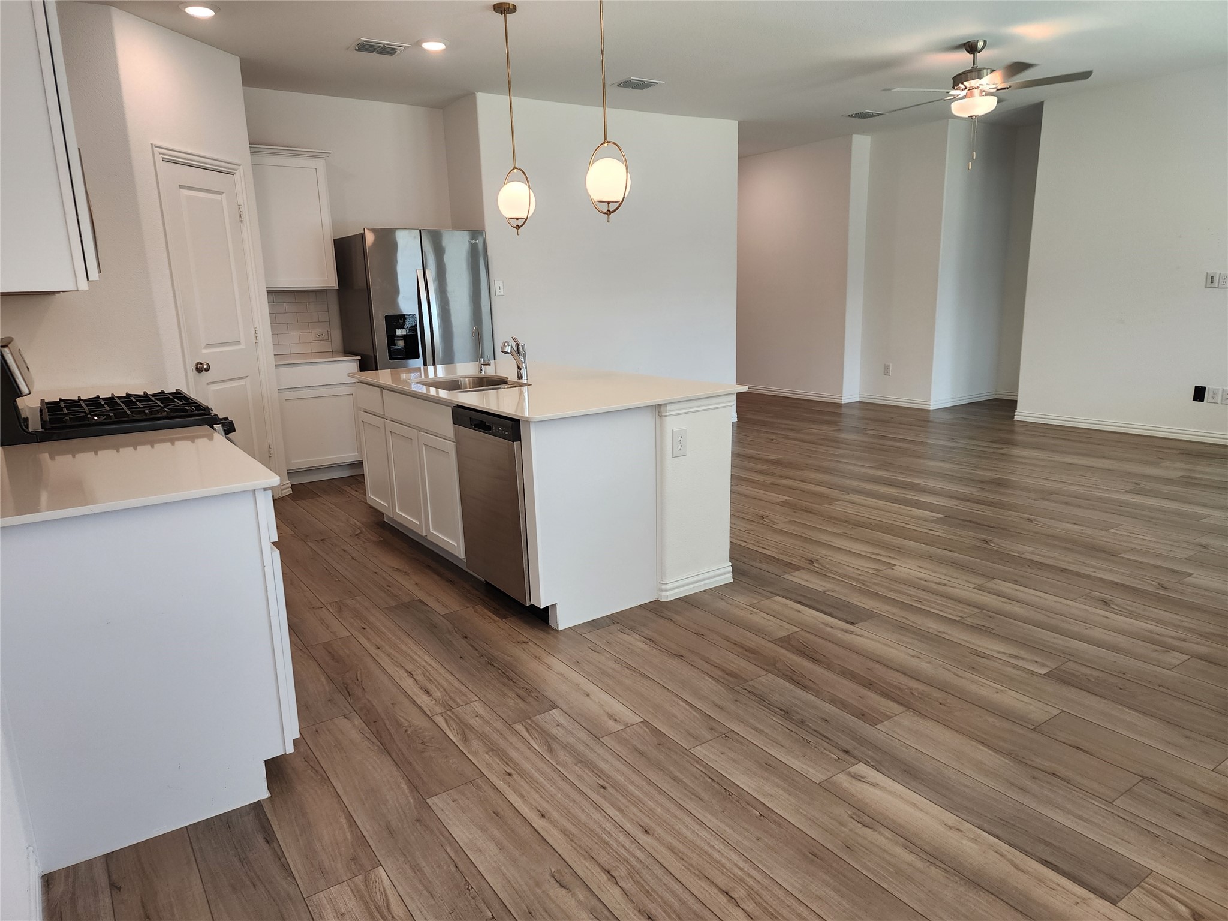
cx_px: 614
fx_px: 816
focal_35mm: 23
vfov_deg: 58.9
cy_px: 460
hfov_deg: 73.9
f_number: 1.8
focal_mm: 6.4
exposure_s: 1/120
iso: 100
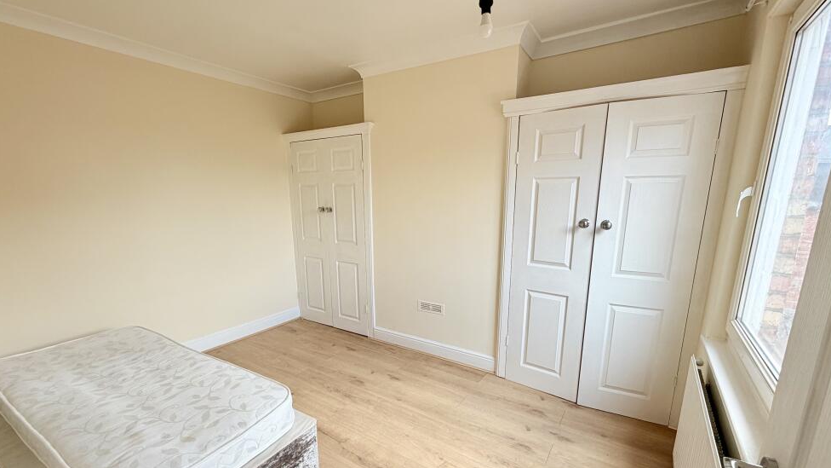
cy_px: 272
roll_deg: +0.7
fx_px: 353
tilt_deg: -13.0
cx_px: 419
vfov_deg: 66.7
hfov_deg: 99.4
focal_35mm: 16
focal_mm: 2.22
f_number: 2.2
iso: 64
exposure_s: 1/121
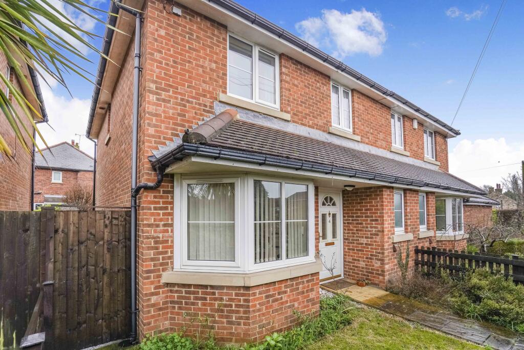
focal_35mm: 16
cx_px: 262
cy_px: 175
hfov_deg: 96.7
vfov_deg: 73.8
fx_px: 233
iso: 160
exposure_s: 1/50
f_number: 9
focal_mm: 16
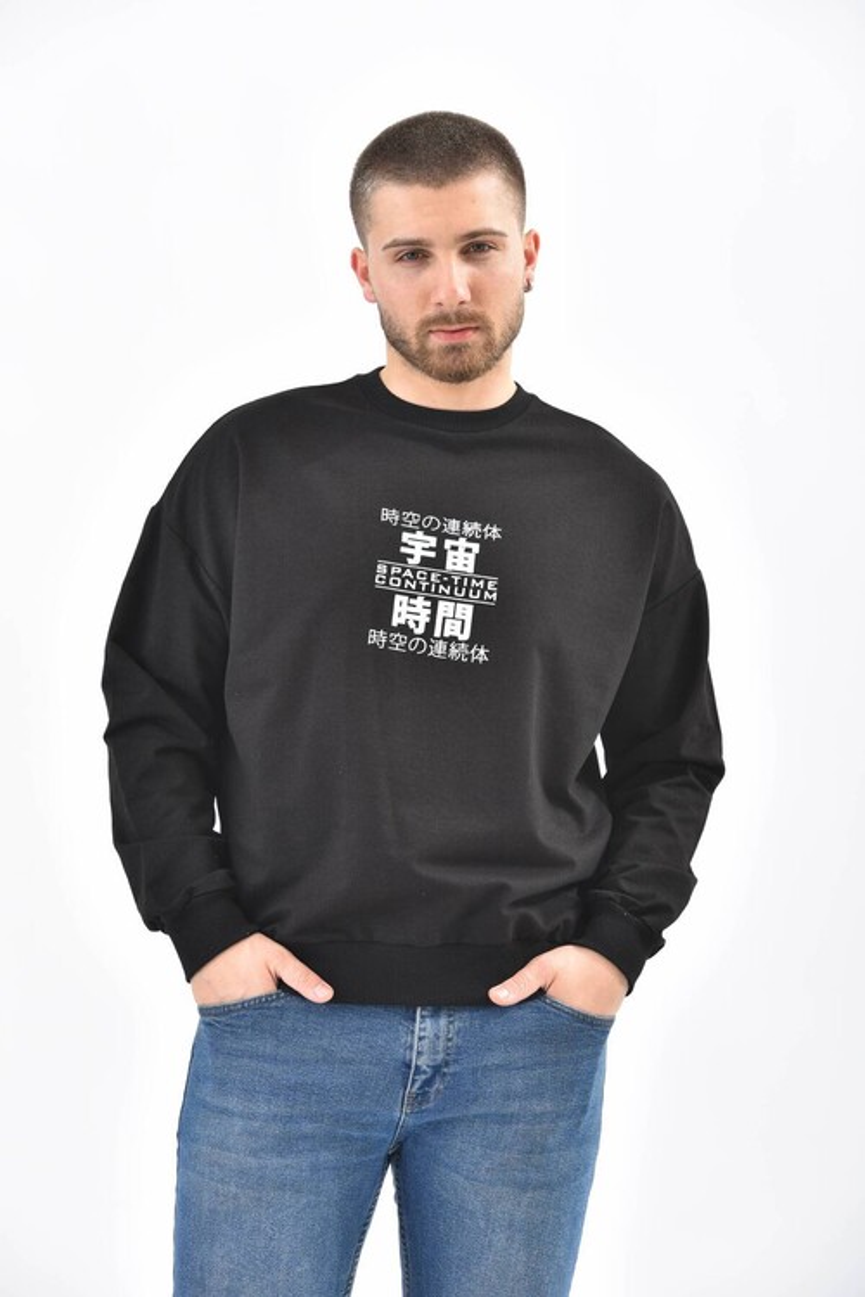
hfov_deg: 11.8
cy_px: 648
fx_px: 4181
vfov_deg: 17.6
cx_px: 432
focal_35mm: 116
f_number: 7.1
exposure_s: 1/160
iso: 100
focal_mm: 116
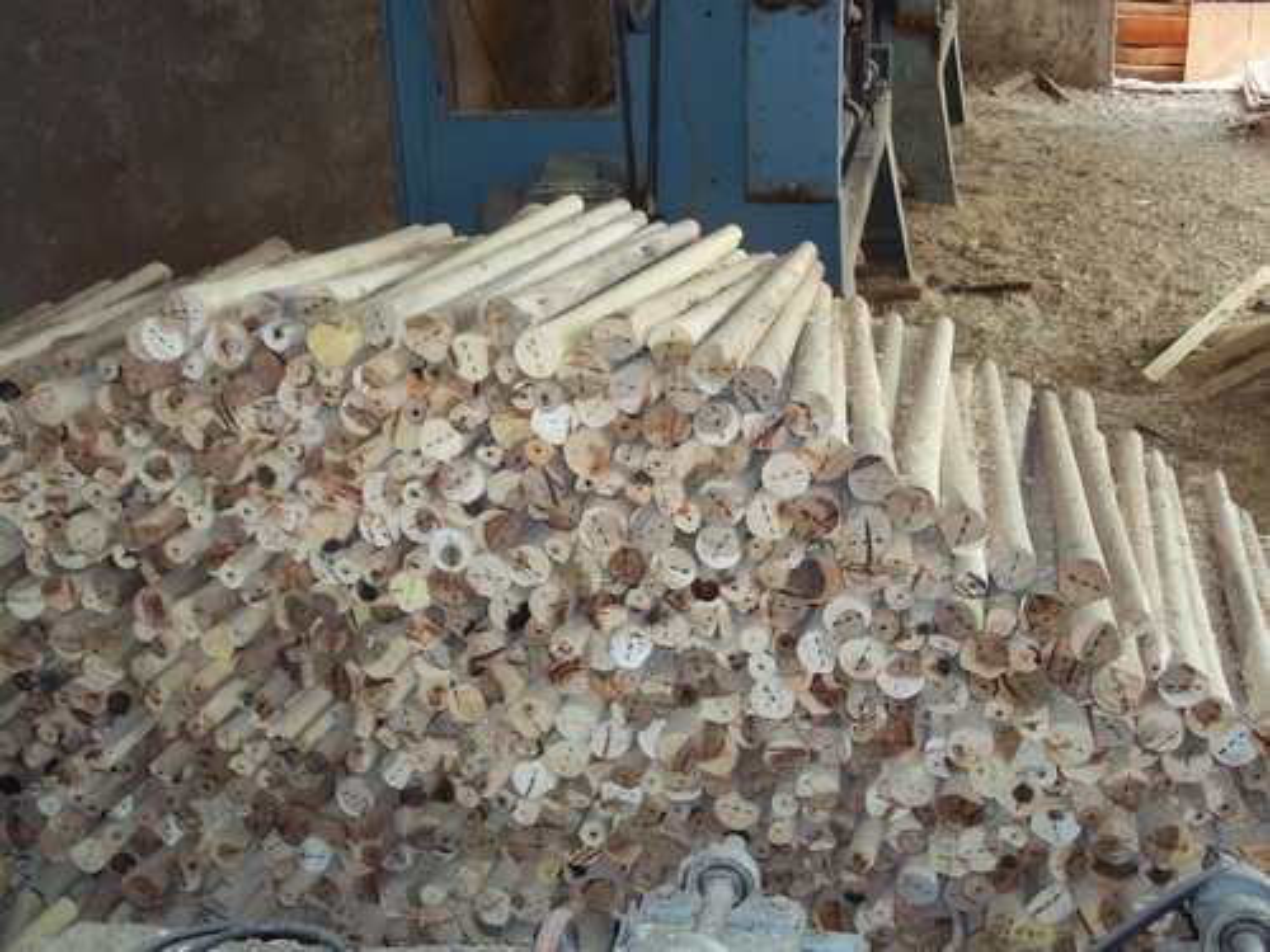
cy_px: 476
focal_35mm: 40
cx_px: 635
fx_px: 1468
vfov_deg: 36.0
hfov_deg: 46.8
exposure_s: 1/40
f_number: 3.2
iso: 80
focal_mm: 7.1
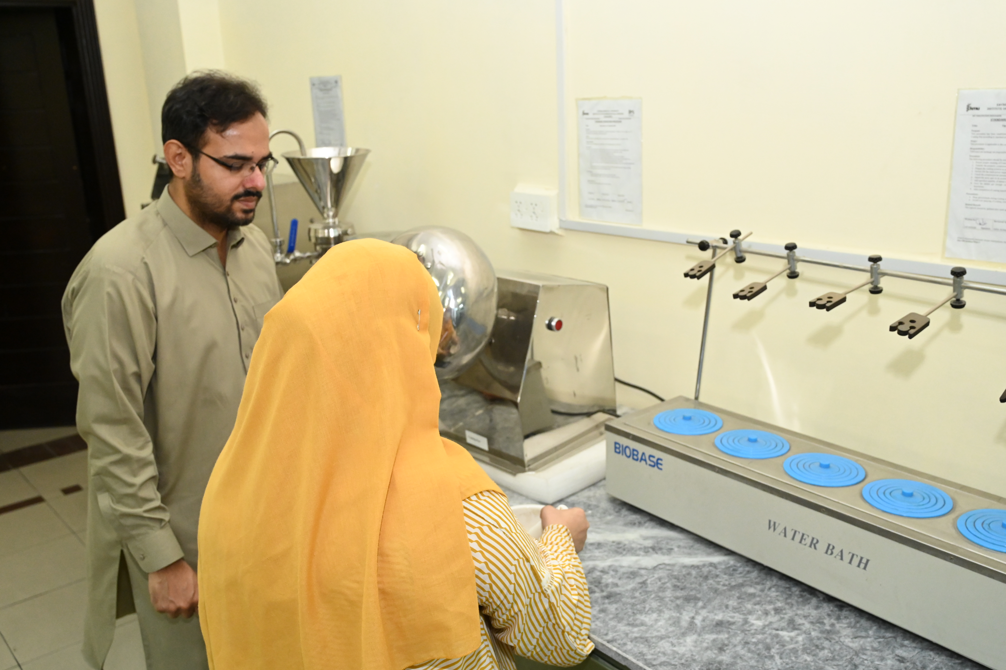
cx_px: 503
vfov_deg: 39.9
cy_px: 335
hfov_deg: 57.2
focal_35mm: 33
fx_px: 922
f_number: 5.6
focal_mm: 33
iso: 5000
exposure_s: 1/200
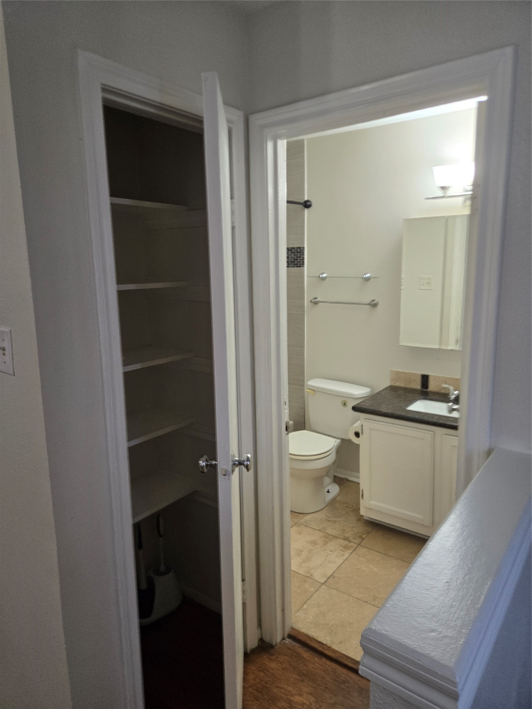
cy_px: 354
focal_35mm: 23
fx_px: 471
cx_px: 266
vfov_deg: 73.9
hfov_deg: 58.9
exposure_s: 1/120
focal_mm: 5.4
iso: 250
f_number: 1.8
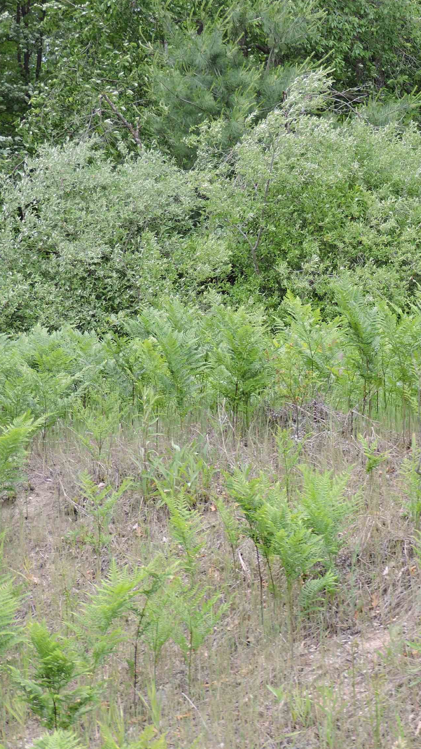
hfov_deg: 10.9
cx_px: 416
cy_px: 374
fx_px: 2183
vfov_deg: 19.5
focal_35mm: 110
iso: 100
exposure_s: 1/160
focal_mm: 13.4
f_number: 3.9
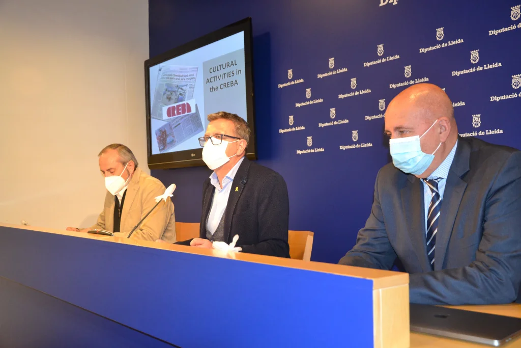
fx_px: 543
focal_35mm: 38
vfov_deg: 35.5
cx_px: 260
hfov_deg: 51.3
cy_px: 174
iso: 1600
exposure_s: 1/60
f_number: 4
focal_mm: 25
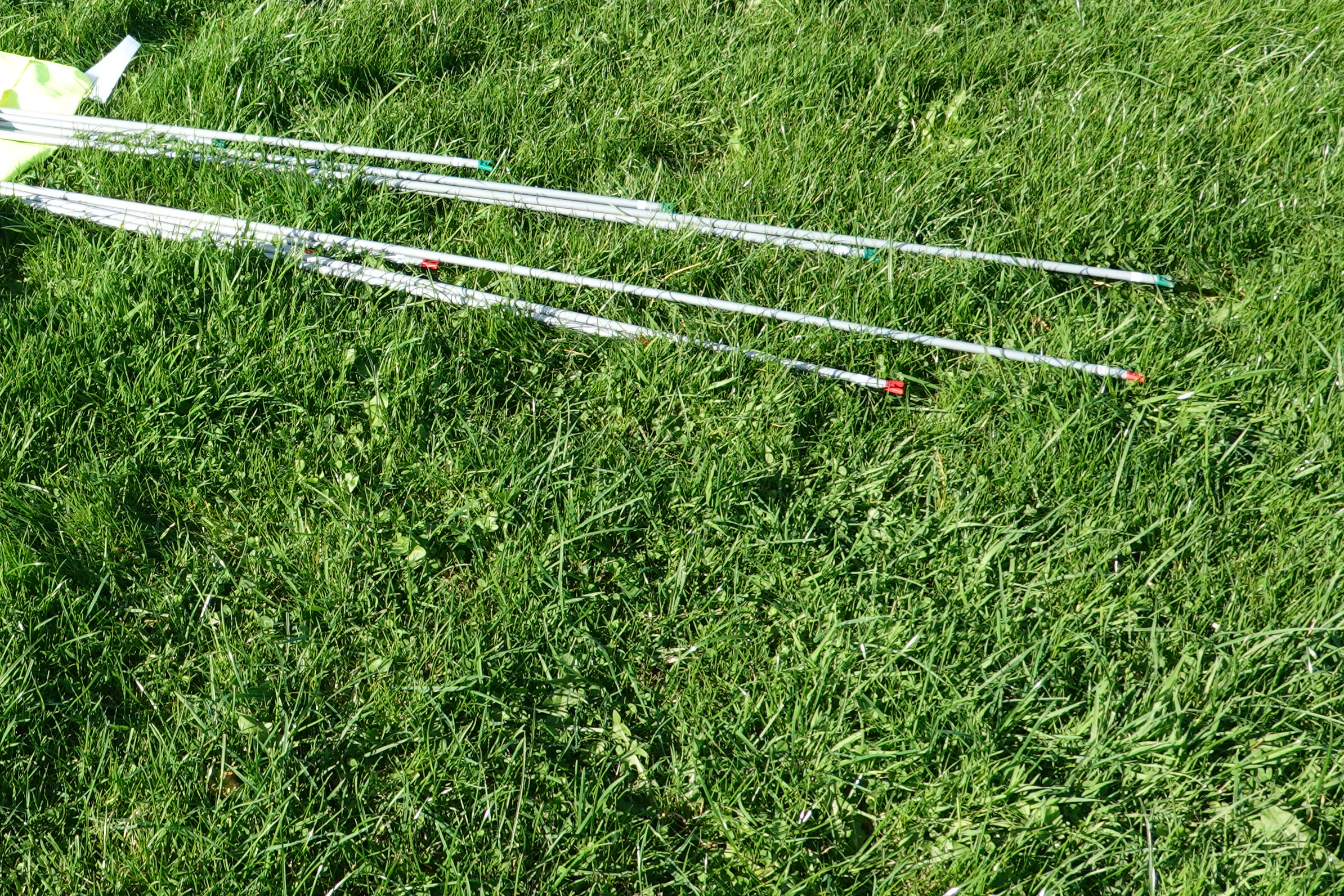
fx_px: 2053
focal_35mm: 55
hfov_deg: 34.1
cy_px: 283
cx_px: 113
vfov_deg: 24.5
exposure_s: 1/250
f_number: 5.6
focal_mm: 9
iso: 125
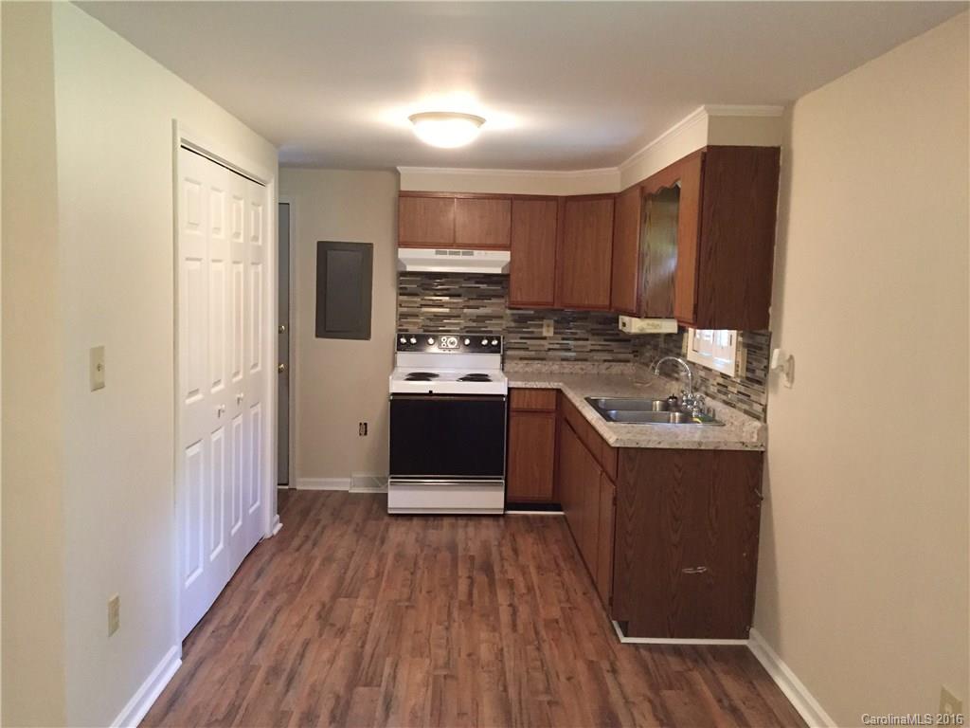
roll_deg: -2.8
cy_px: 364
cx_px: 485
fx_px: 813
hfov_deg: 61.7
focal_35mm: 29
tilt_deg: -6.9
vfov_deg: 48.2
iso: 250
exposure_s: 1/30
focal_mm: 4.15
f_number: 2.2
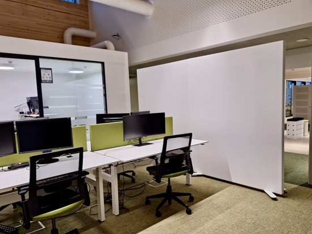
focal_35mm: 25
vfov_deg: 54.9
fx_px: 225
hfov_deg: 69.3
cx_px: 166
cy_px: 123
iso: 100
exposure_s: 1/50
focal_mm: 5.54
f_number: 1.8
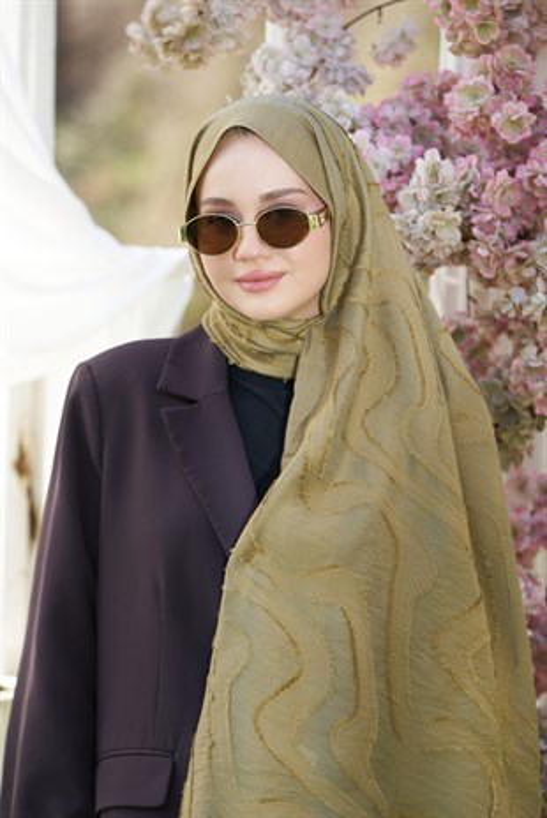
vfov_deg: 16.4
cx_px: 274
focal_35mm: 125
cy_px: 409
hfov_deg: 11.0
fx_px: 2844
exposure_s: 1/320
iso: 200
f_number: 4
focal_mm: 125
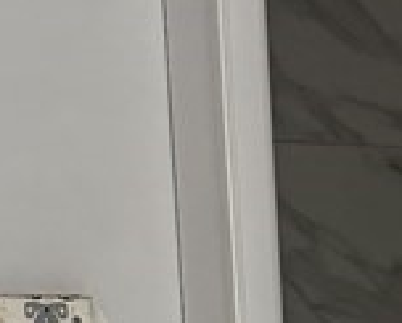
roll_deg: +0.9
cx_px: 717
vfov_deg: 6.0
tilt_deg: -11.7
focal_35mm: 236
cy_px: 993
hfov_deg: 7.9
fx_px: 2811
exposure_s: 1/60
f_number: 1.78
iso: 160
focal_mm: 6.76
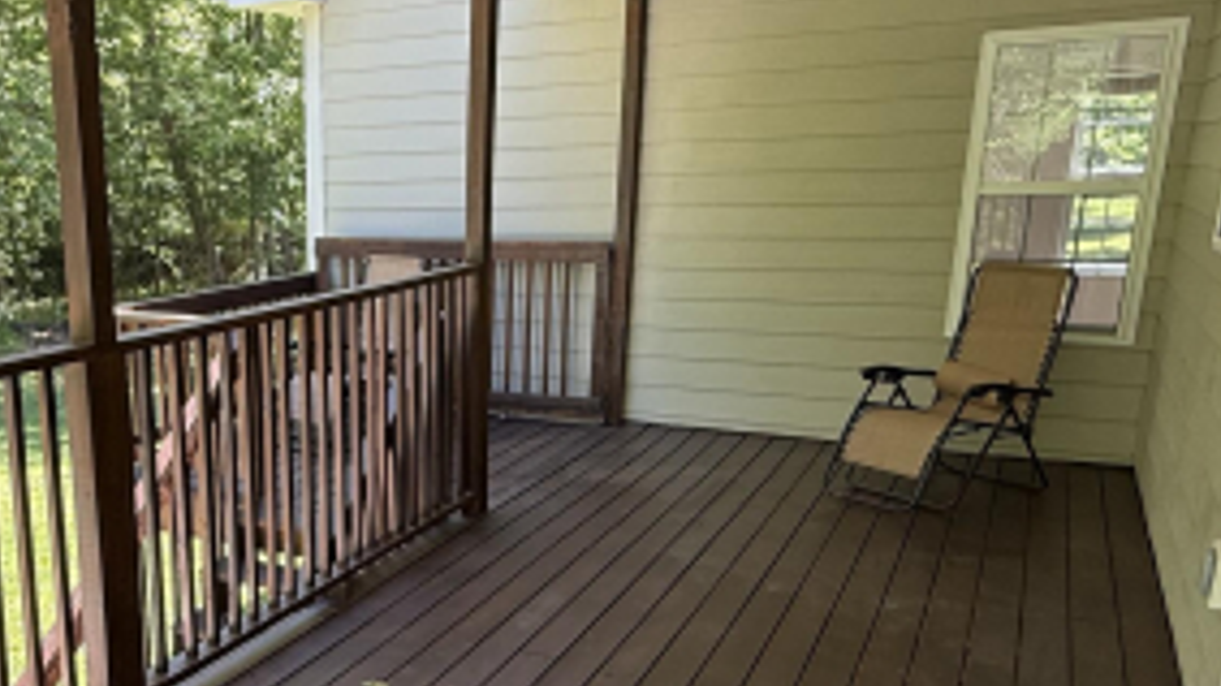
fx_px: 1165
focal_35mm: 36
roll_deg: +1.4
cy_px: 492
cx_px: 278
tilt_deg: -15.0
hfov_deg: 52.4
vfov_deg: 32.3
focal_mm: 2.22
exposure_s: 1/99
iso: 50
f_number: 2.2
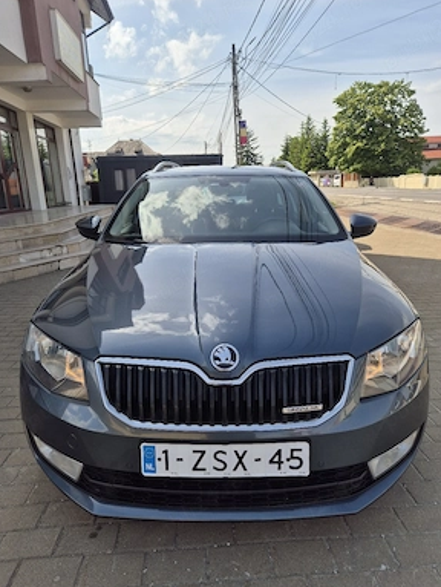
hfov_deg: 56.9
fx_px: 407
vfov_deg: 71.5
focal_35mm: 24
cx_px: 225
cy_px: 290
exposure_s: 1/1667
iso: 25
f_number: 1.8
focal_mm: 5.4
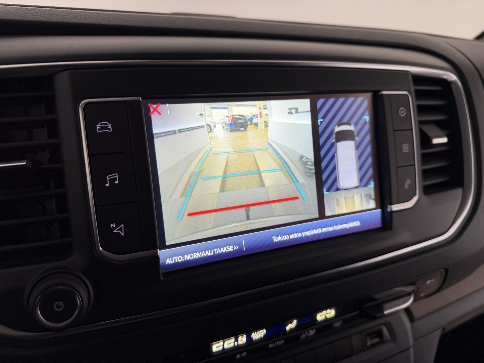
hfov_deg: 71.6
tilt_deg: -23.1
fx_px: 336
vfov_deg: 56.8
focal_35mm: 24
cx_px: 242
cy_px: 182
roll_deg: -3.7
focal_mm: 6.76
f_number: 1.78
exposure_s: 1/81
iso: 125
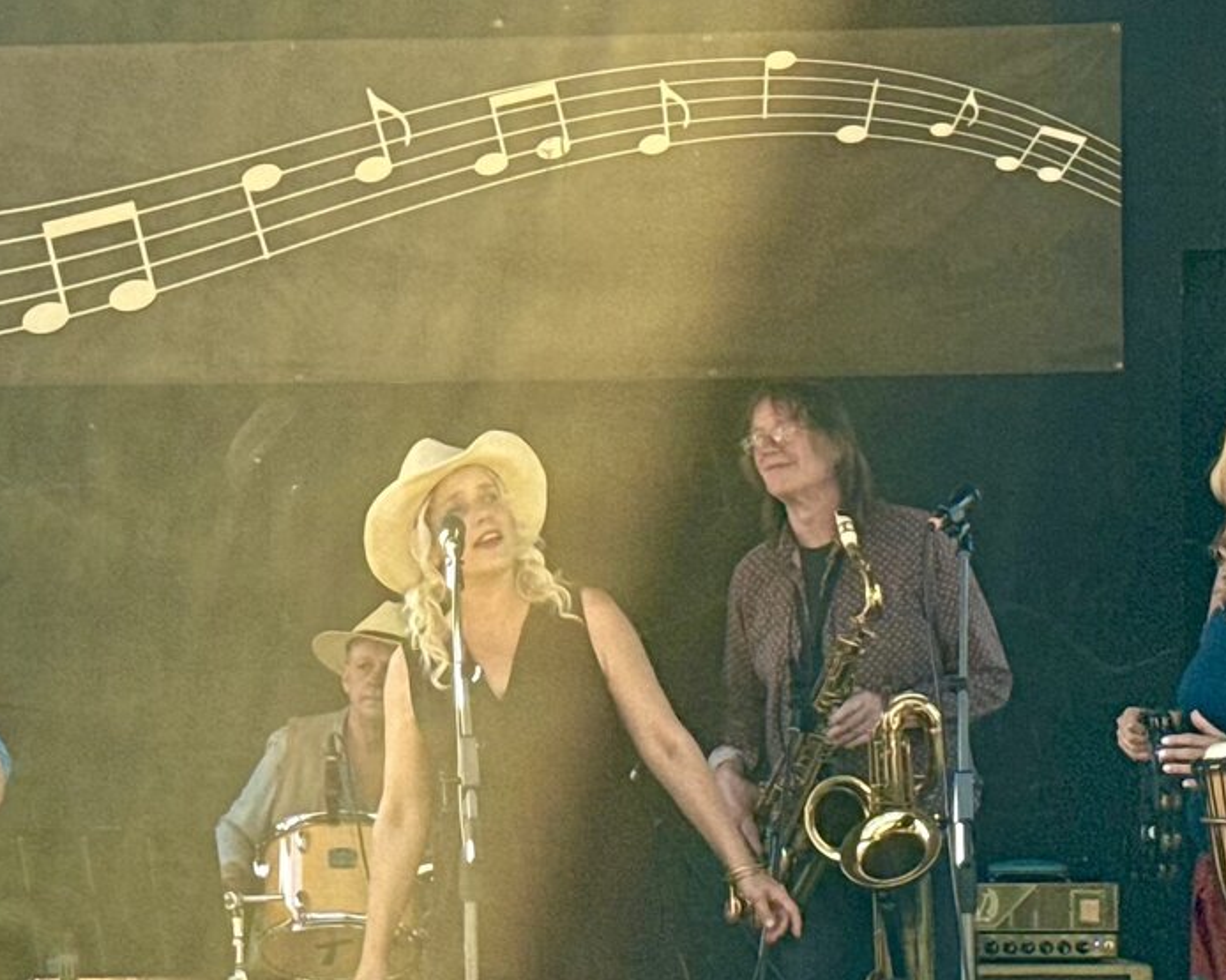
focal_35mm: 135
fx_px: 4898
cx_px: 348
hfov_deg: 14.2
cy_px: 500
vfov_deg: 11.4
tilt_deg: +1.6
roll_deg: +0.4
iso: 64
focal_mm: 6.76
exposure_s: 1/519
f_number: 1.78
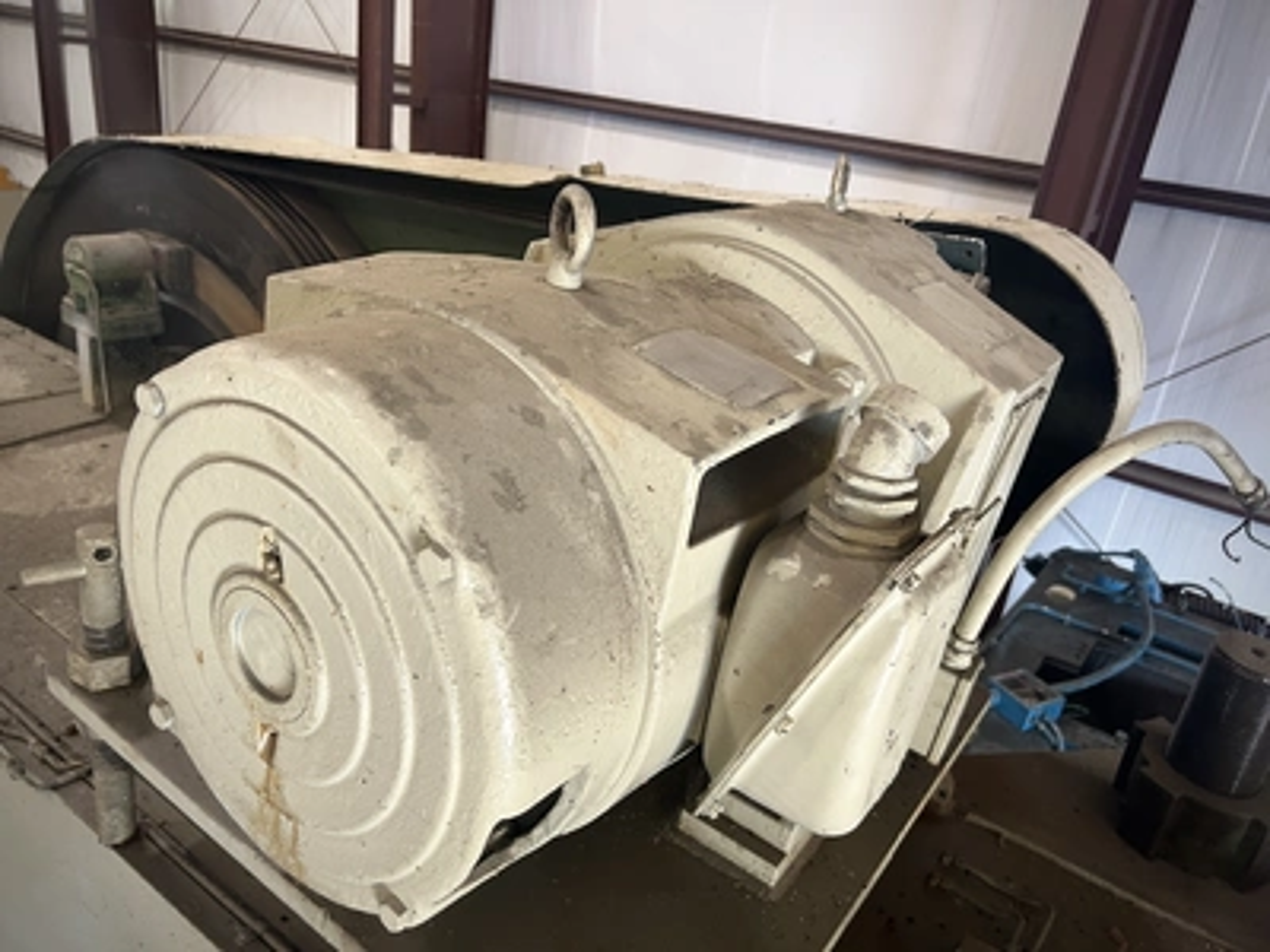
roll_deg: -7.1
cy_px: 476
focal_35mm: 26
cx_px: 635
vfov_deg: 53.1
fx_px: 954
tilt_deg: -23.1
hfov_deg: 67.3
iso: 160
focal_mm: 5.7
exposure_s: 1/60
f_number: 1.5
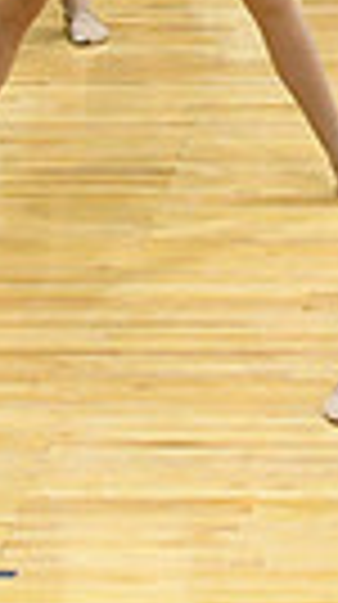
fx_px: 7613
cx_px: 1140
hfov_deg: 2.5
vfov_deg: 4.5
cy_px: -209
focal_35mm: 476
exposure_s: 1/400
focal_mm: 70
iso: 3200
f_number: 2.8
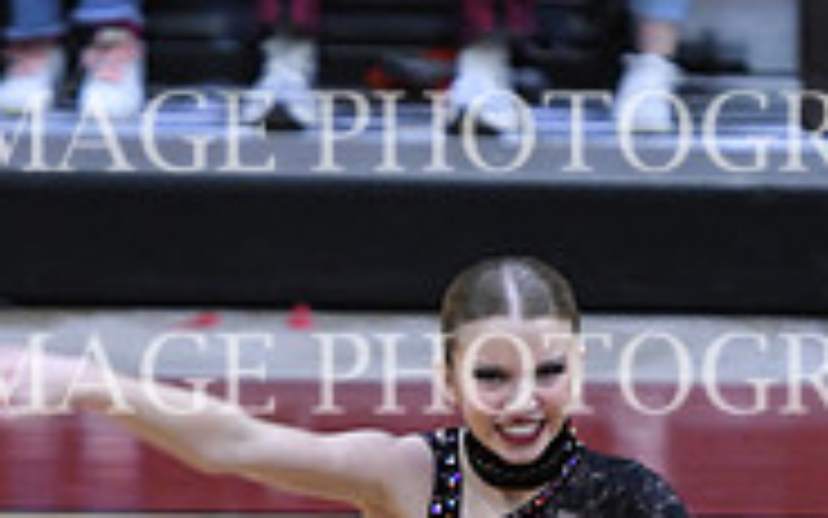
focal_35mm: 746
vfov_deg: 1.8
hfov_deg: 2.8
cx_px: 281
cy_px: 1221
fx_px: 16834
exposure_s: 1/400
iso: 3200
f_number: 2.8
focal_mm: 155
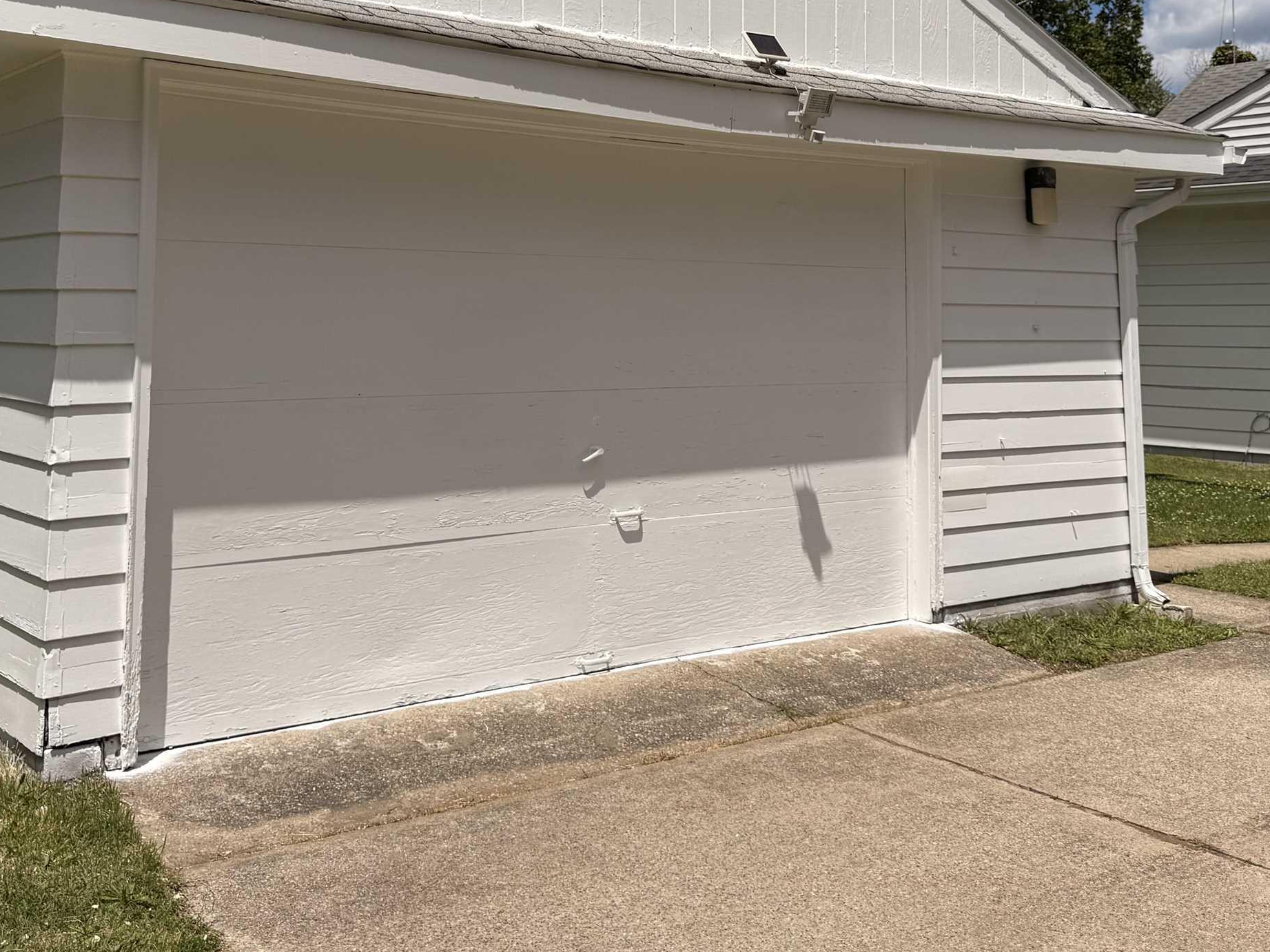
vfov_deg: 35.1
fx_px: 1467
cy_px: 227
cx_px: 621
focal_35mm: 40
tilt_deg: +4.3
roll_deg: -0.6
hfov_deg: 46.8
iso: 80
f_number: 1.78
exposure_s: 1/10309
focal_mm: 6.76
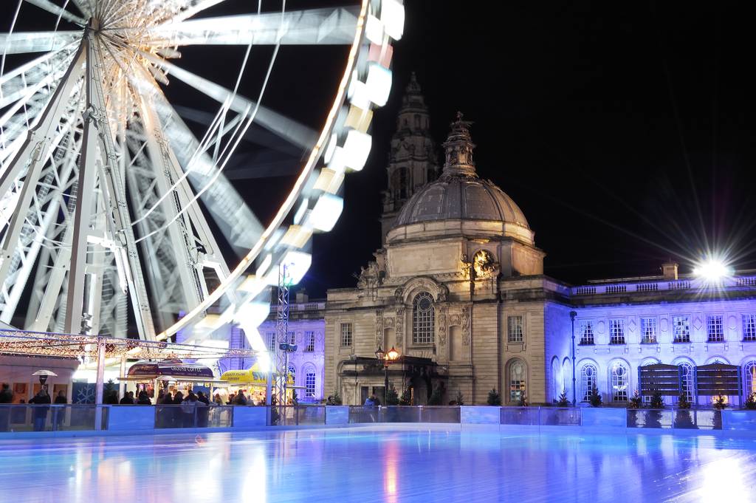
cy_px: 252
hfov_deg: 49.6
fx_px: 818
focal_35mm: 39
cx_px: 378
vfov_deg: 34.2
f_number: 11
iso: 200
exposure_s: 1.3
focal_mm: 26
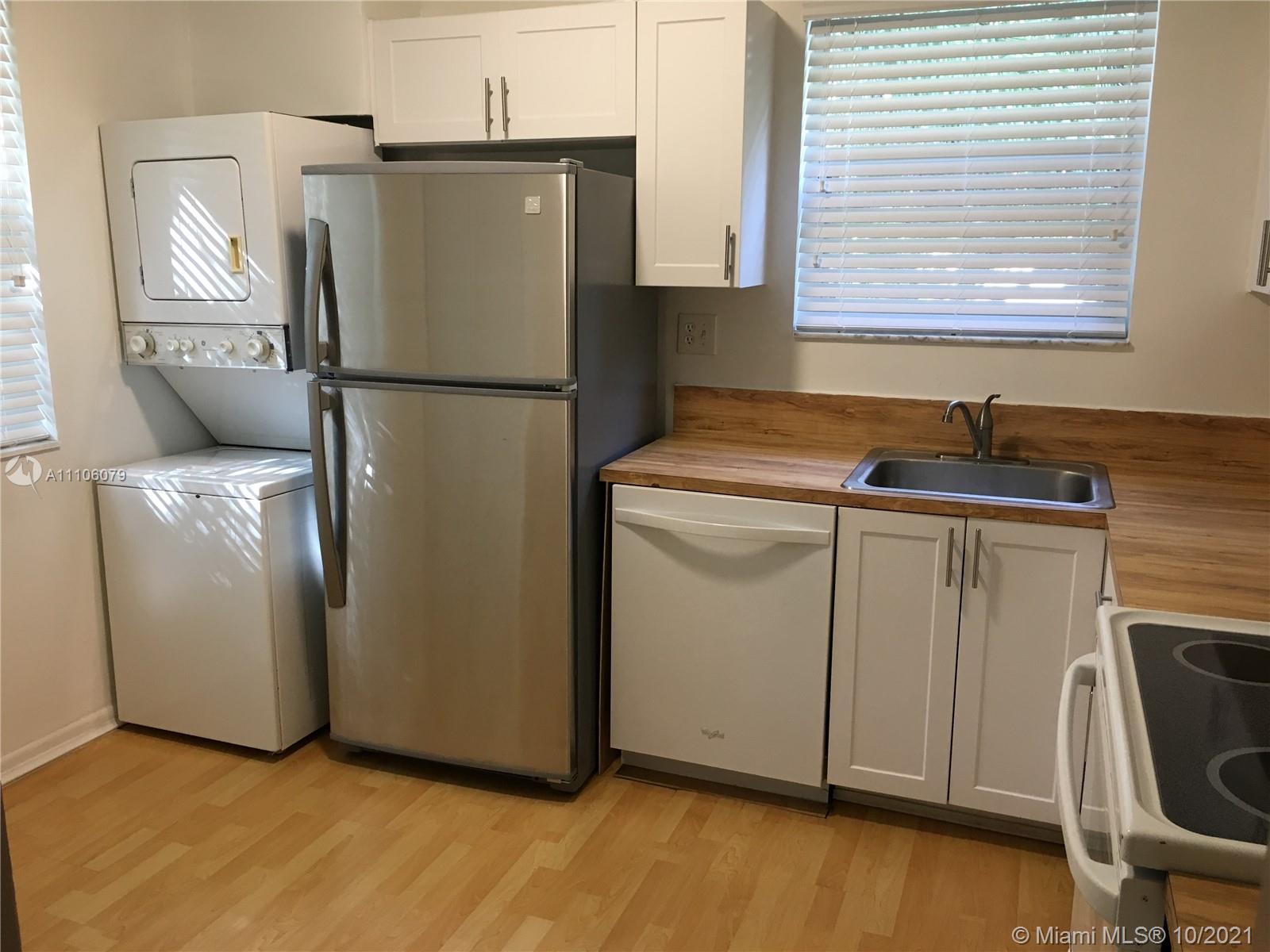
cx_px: 635
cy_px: 476
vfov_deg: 48.2
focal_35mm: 29
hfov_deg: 61.7
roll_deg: +0.0
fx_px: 1064
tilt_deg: -11.0
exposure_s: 1/30
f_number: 2.2
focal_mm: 4.15
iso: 80
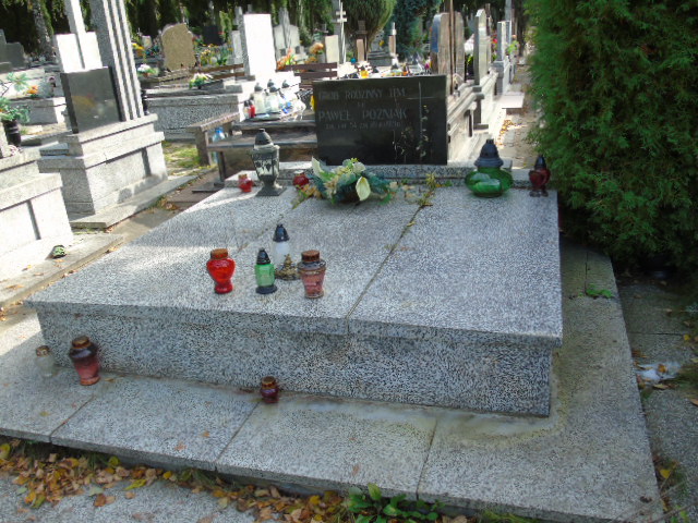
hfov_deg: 61.7
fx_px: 585
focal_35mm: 29
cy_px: 262
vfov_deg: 48.2
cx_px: 349
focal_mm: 5.2
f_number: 3.6
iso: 80
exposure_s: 1/125
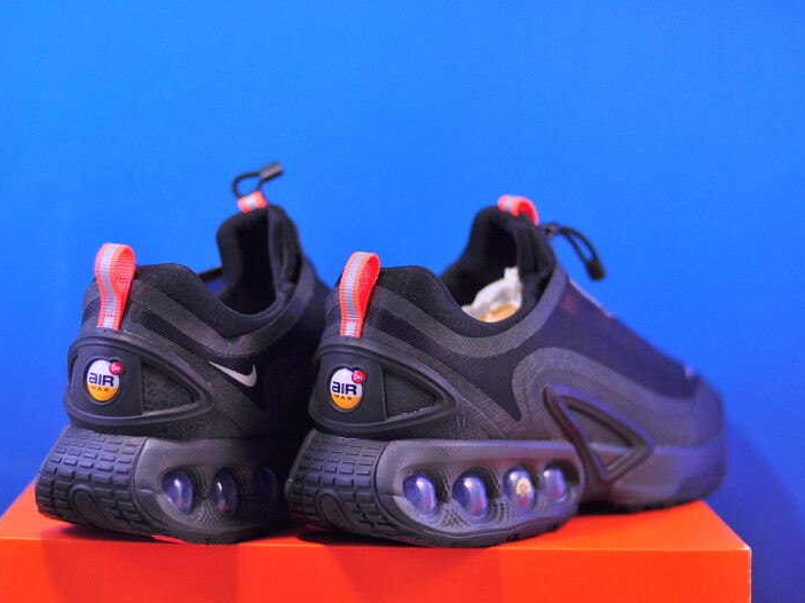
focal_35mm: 82
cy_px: 303
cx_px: 370
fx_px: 1907
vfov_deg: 18.0
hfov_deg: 23.8
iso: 250
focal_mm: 50
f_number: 2
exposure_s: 1/320
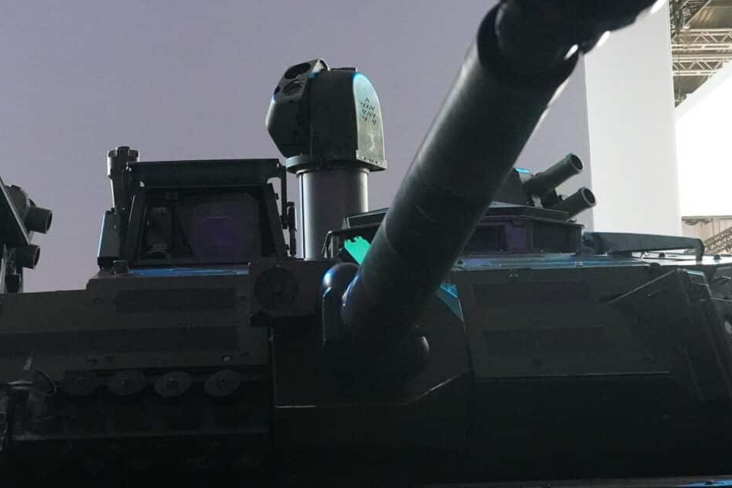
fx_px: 1791
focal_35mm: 88
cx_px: 302
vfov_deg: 15.5
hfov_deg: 23.1
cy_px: 275
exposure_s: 1/50
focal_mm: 27
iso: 6400
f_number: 5
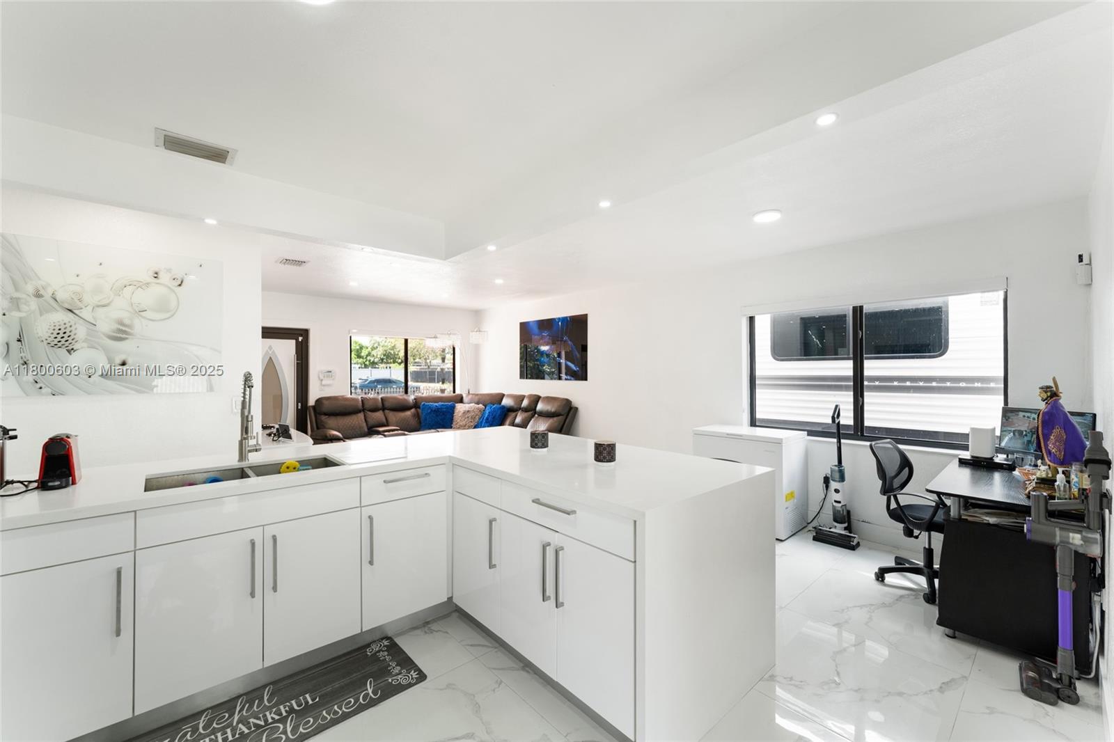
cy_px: 371
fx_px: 433
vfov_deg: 81.2
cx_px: 557
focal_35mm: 14
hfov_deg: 104.3
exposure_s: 1/10
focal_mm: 14
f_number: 9
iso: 500
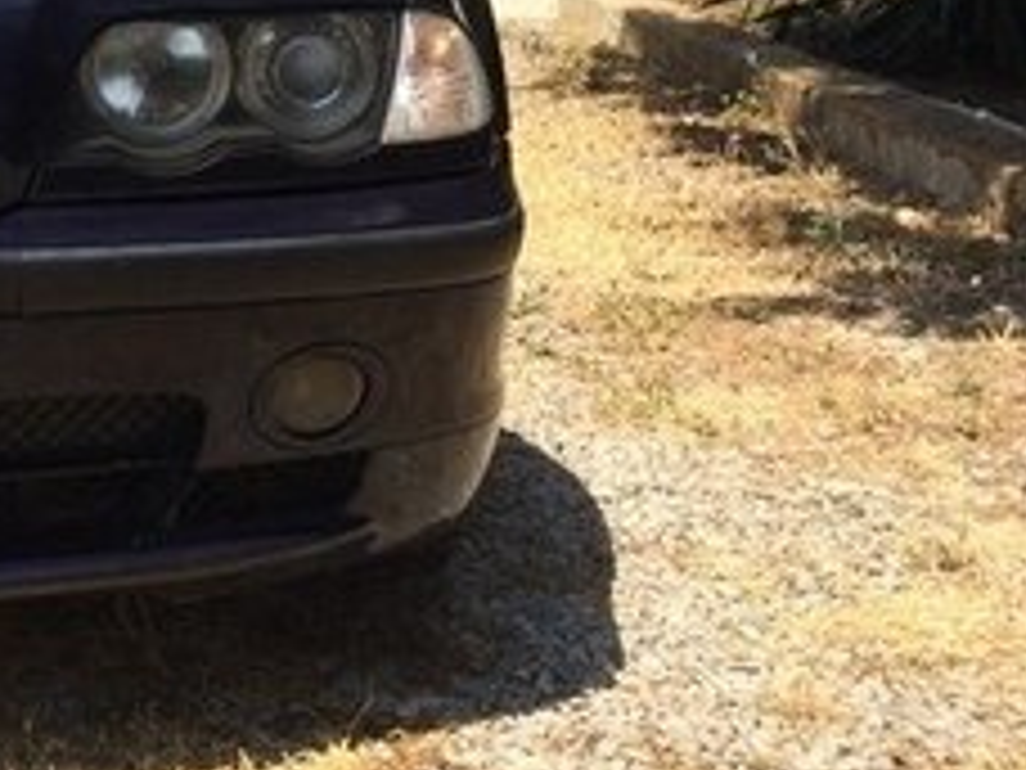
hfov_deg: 21.5
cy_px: -92
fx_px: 2490
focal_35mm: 84
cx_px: -220
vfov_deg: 17.0
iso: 32
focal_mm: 4.15
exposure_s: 1/1580
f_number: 2.2
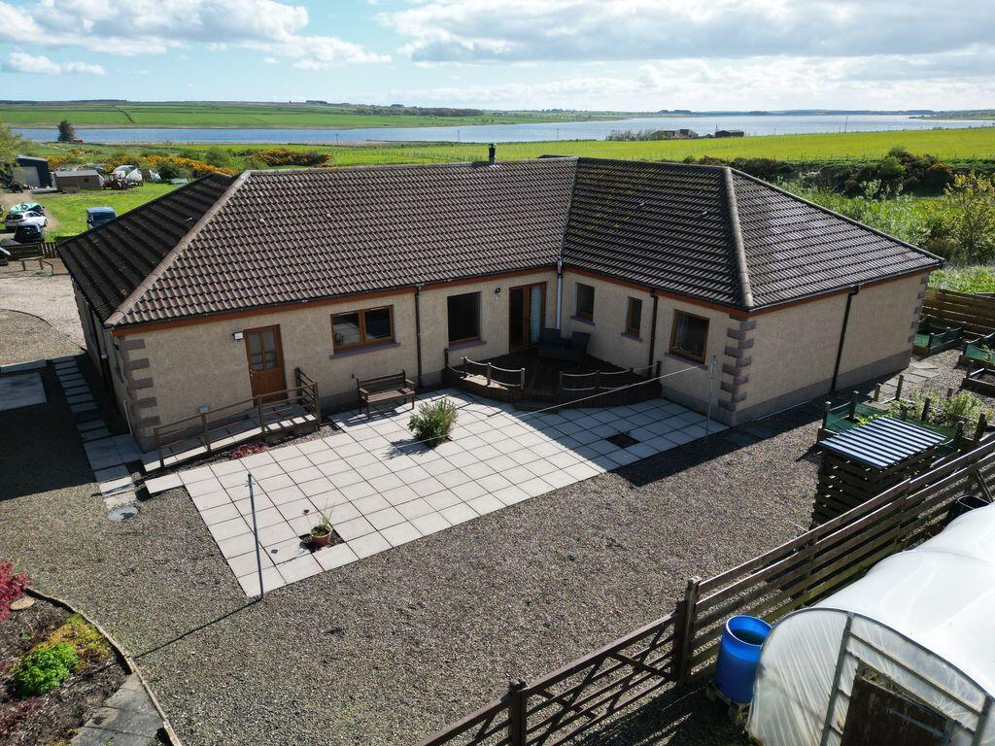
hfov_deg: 71.6
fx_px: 690
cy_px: 373
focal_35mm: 24
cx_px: 498
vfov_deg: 56.8
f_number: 1.7
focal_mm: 6.72
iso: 130
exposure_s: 1/2500
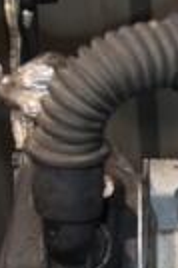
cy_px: 328
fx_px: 1100
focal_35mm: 148
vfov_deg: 13.5
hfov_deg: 8.2
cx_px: 492
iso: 800
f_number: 5
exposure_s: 1/60
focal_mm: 22
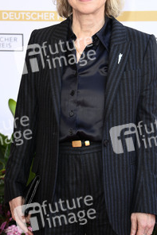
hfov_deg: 8.1
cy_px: 95
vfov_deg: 12.2
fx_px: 1107
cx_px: 78
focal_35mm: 169
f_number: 5.6
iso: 500
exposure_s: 1/250
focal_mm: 125
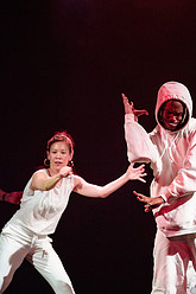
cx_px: 146
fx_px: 2298
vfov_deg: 7.3
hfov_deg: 4.9
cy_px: 180
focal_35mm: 281
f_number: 2.8
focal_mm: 120
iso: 1600
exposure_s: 1/250
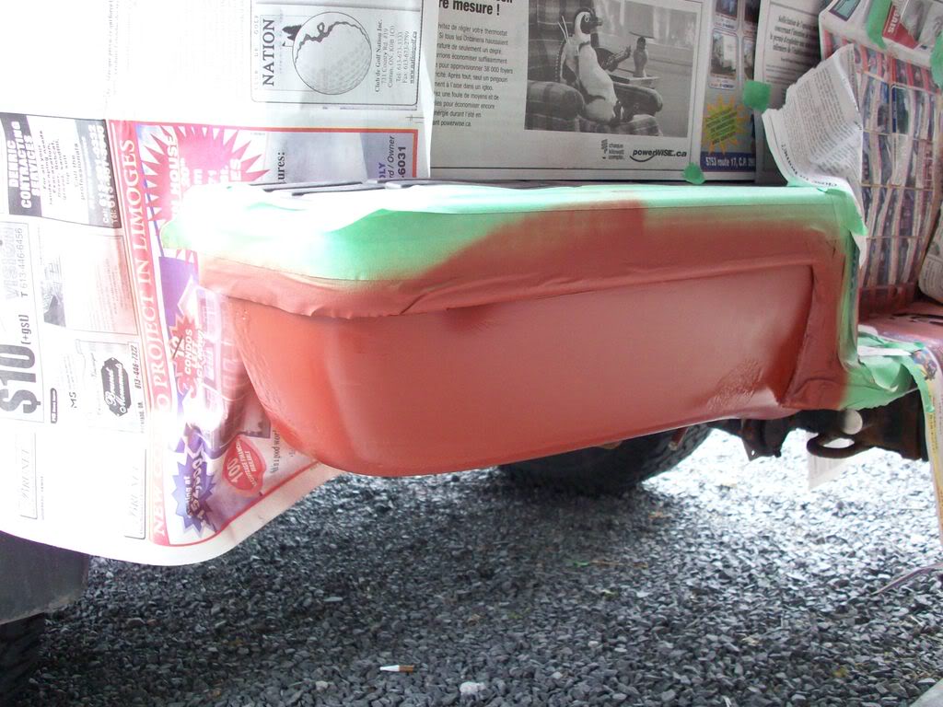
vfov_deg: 38.7
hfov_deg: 50.1
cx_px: 472
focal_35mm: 37
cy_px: 354
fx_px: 1008
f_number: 2.8
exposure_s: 1/46.4
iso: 160
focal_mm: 6.2
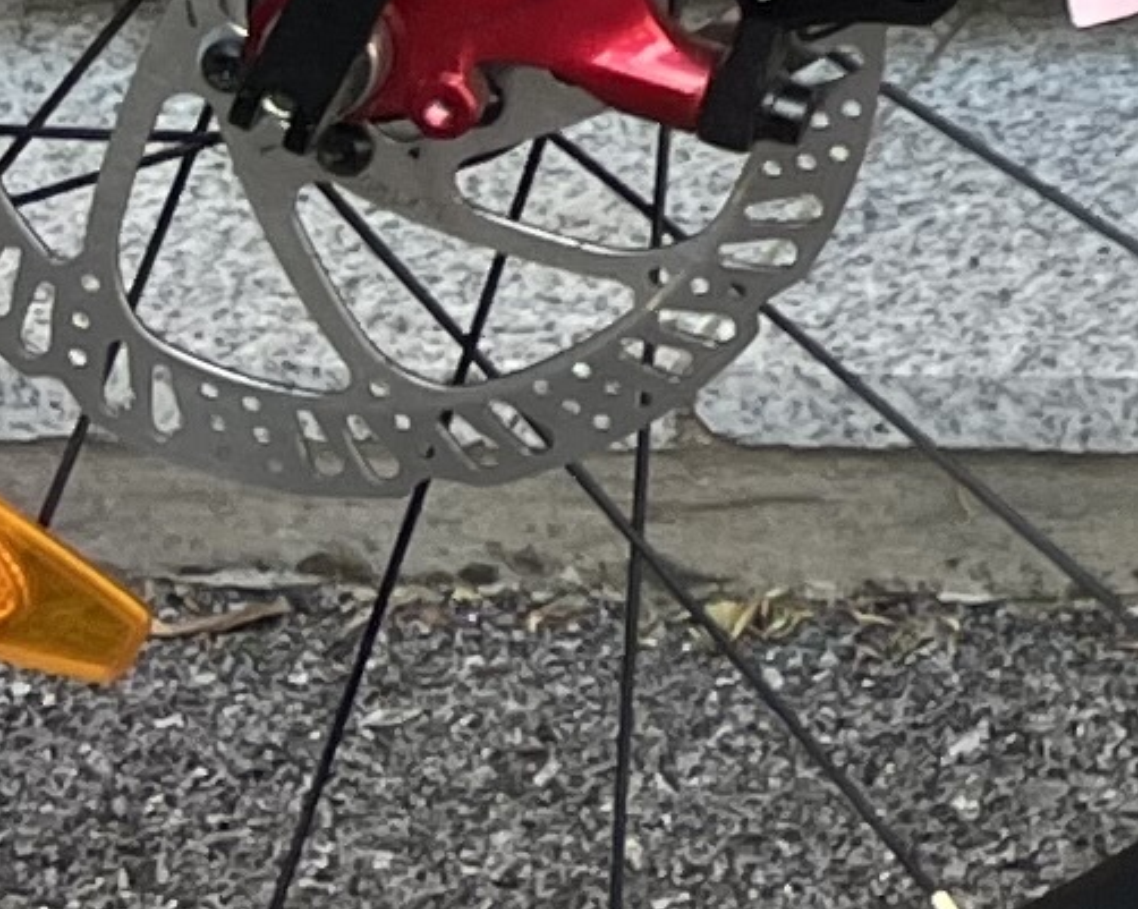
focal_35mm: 204
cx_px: 3001
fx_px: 6867
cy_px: -1526
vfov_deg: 7.0
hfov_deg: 8.4
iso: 50
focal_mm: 5.7
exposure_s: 1/558
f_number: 1.5
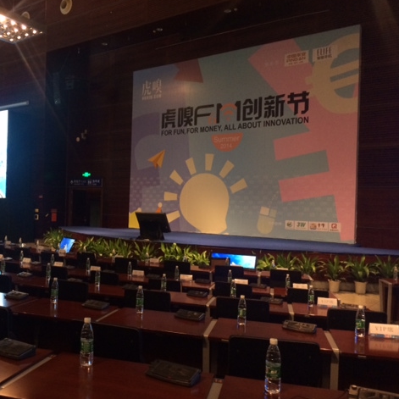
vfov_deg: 46.0
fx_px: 469
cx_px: 136
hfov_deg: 45.4
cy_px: 199
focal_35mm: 36
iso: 250
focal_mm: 4.12
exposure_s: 1/30
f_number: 2.2
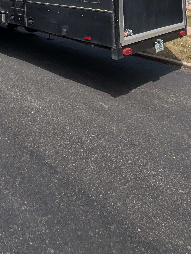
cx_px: 6
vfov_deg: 38.5
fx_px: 250
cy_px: -56
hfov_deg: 37.9
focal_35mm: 34
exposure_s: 1/1524
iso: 49
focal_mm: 2.23
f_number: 1.95
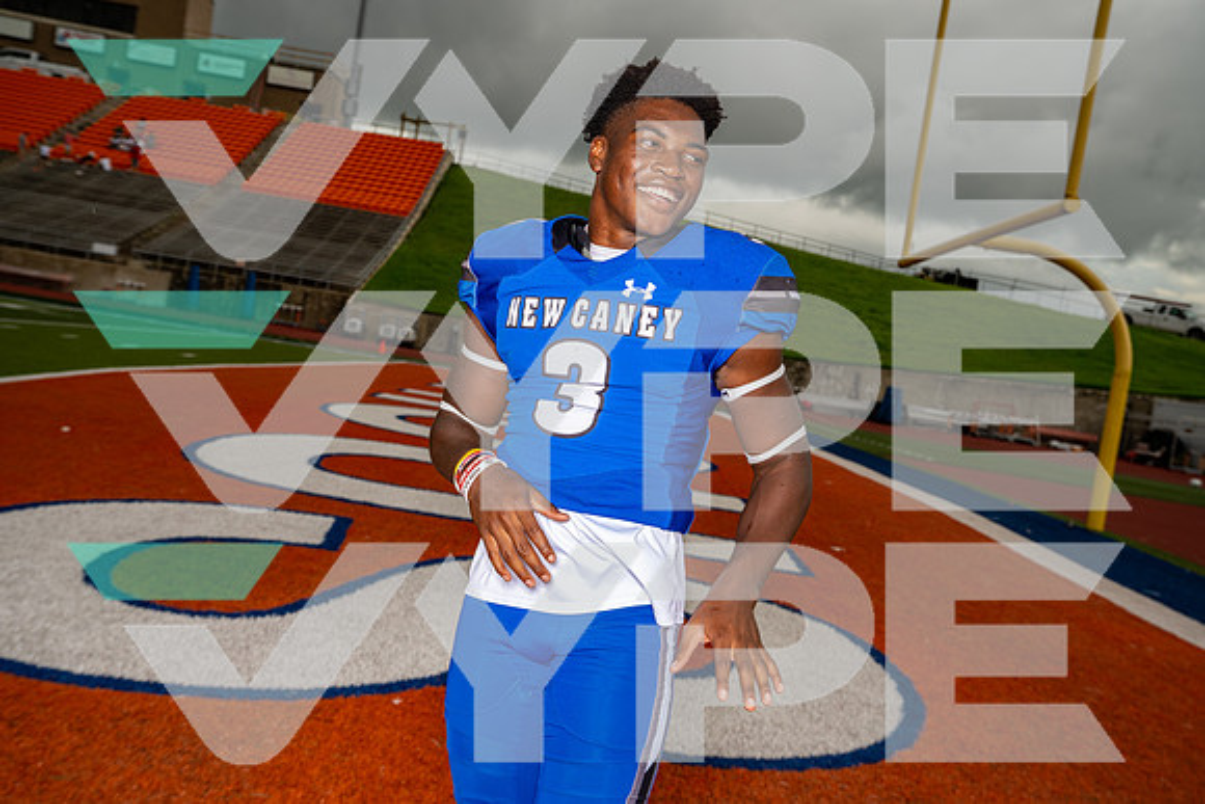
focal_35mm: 39
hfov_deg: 49.5
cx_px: 602
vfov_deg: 34.2
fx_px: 1306
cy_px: 402
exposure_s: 1/250
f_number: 5.6
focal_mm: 39
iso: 100
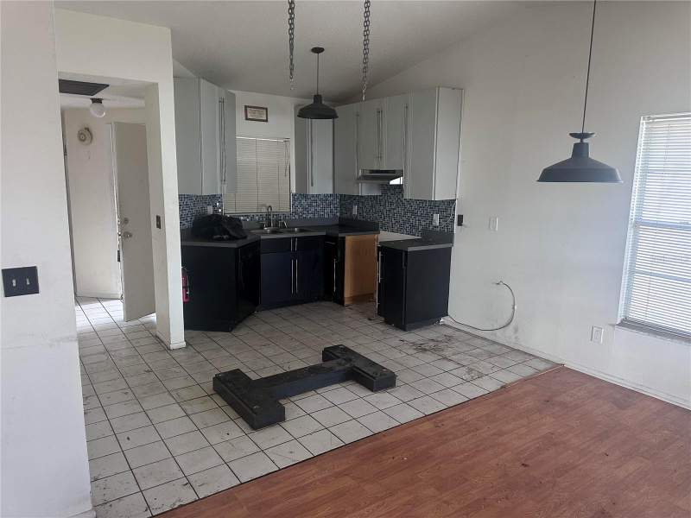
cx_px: 346
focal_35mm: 24
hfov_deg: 71.6
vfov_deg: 56.8
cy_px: 259
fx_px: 479
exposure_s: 1/60
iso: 250
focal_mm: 6.86
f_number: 1.78
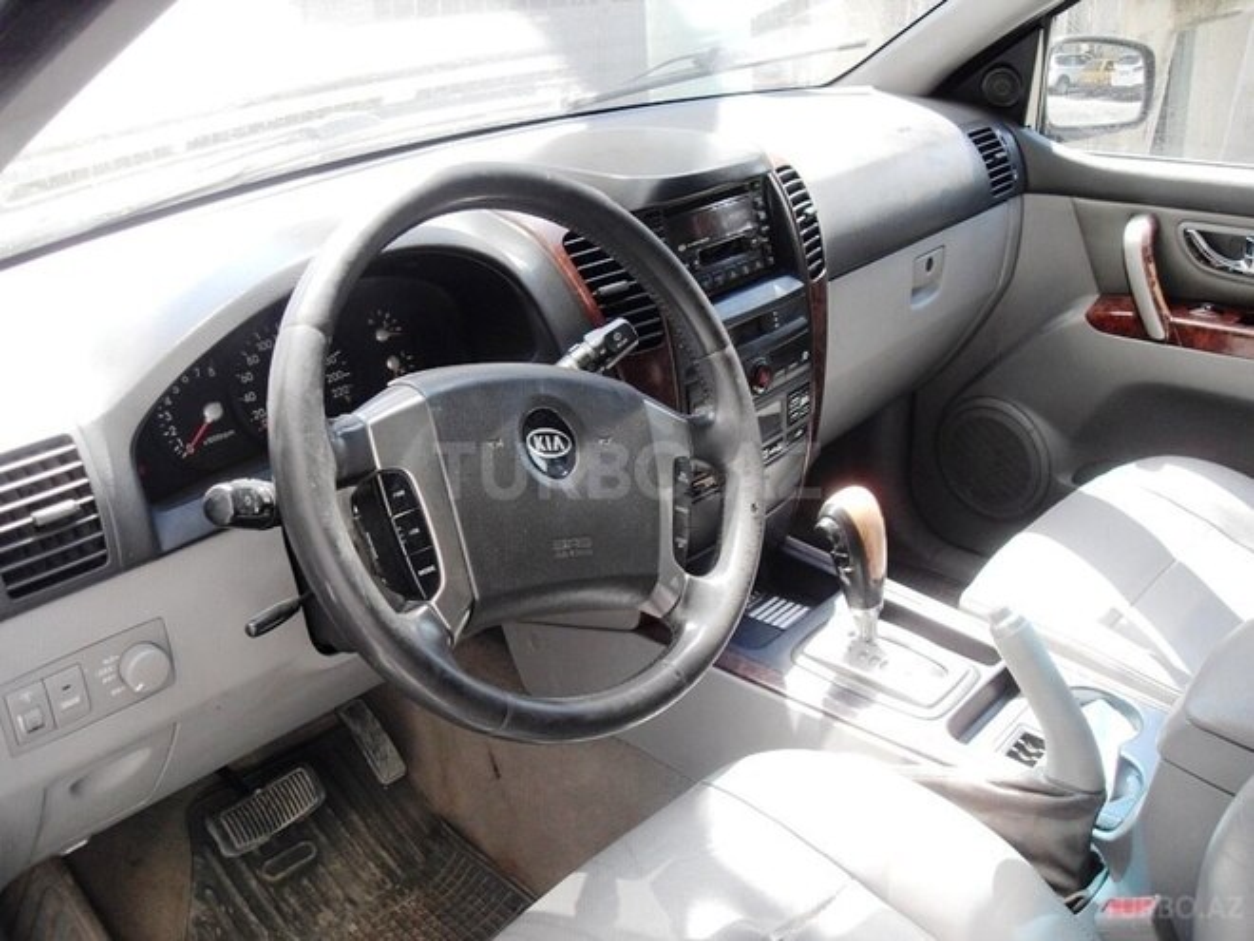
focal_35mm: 34
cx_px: 627
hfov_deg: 54.0
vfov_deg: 41.8
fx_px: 1232
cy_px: 470
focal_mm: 6.3
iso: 80
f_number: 2.8
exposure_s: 1/90
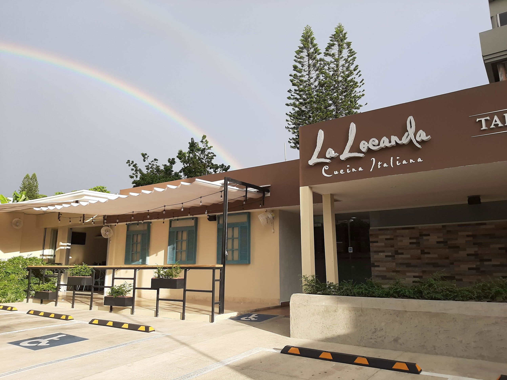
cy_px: 190
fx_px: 381
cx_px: 254
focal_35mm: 26
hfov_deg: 67.3
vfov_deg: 53.1
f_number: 1.7
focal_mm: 3.93
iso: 40
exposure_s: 1/1435
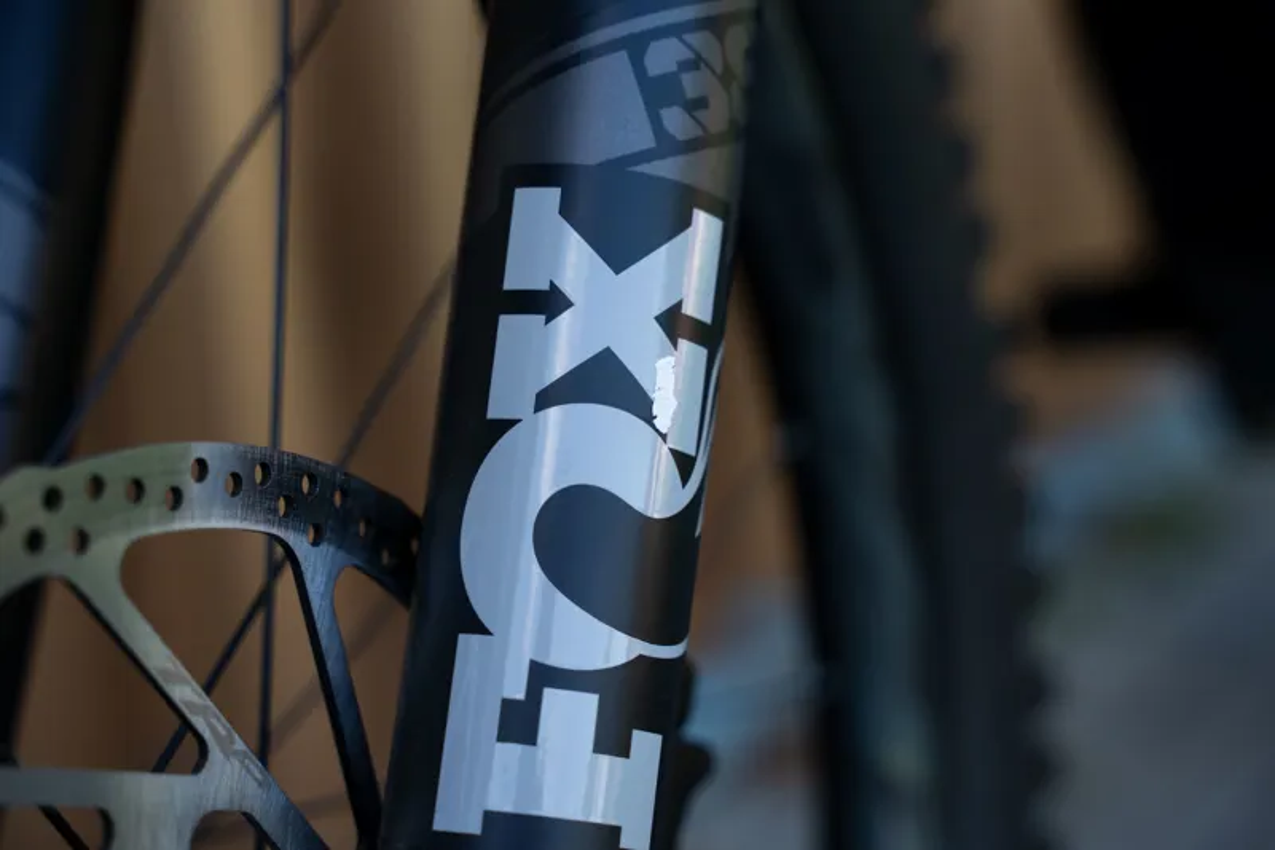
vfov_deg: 20.3
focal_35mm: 67
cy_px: 425
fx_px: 2372
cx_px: 638
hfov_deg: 30.1
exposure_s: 1/1250
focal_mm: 67
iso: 1000
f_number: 4
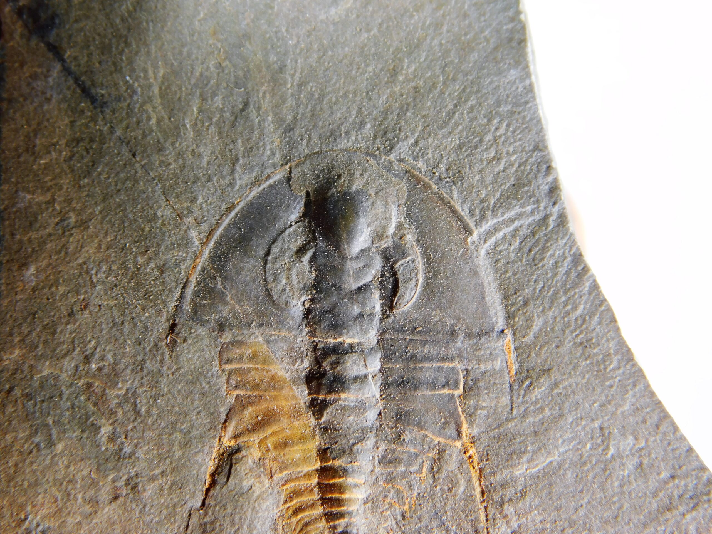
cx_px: 356
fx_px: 2036
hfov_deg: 19.8
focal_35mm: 99
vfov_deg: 14.9
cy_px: 267
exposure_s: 1/30
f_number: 4.6
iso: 125
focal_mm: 17.6
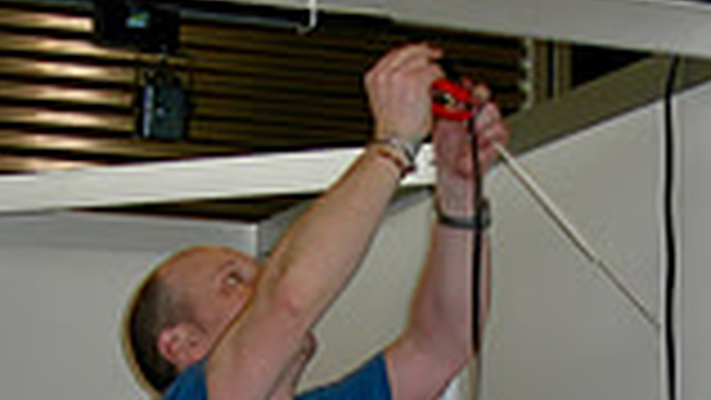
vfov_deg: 9.9
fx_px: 2225
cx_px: 542
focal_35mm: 118
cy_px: 652
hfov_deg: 18.0
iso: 50
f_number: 2.8
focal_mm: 7.8
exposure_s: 1/60.1
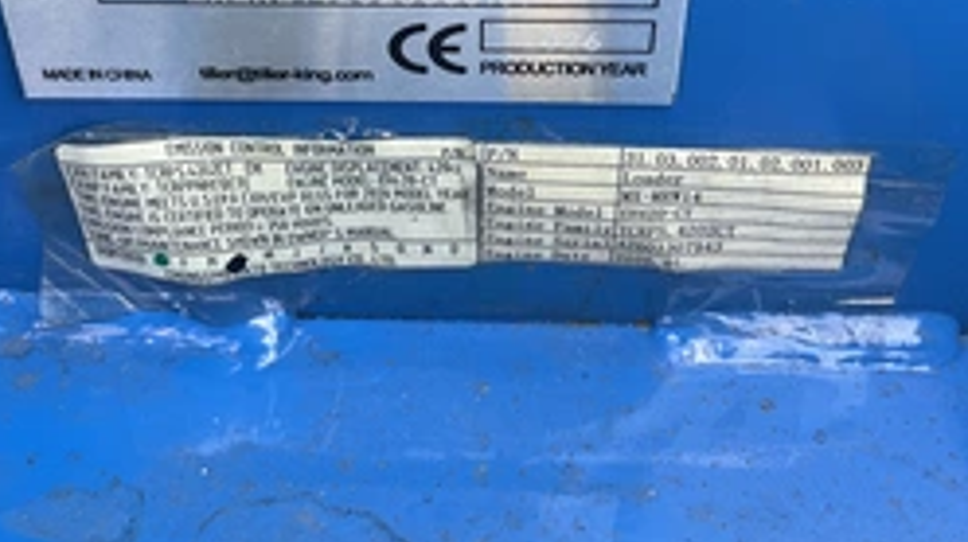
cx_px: 480
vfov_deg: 22.6
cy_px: 16
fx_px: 1308
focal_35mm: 51
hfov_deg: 40.6
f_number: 1.8
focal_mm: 3
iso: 40
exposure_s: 1/122
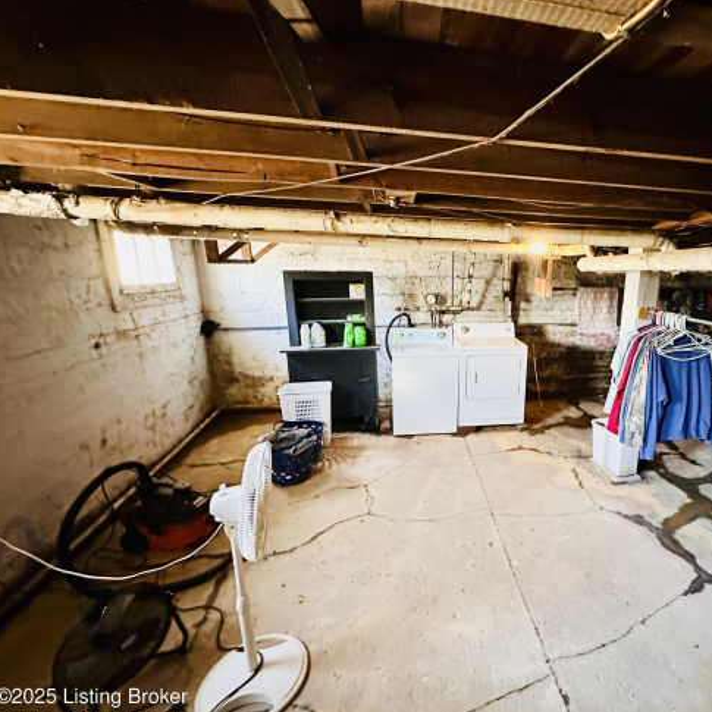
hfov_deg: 80.7
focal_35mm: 17
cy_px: 363
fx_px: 396
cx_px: 484
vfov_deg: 84.0
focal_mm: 2.22
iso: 1000
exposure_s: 1/42
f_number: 2.2
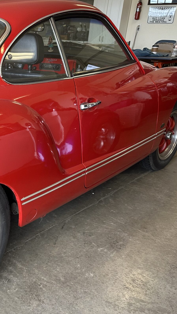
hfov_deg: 24.9
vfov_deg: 48.4
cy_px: 157
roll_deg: +0.0
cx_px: -47
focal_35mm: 42
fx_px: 351
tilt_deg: -19.4
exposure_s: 1/120
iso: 160
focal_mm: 6.86
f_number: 1.78
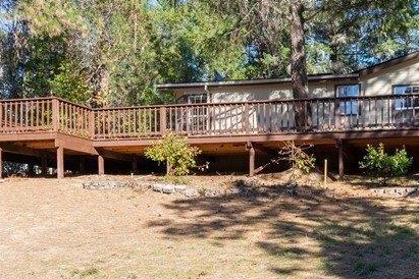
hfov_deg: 40.9
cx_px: 335
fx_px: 535
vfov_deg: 29.2
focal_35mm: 46
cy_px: 117
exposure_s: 1/125
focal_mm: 14
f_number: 8
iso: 200
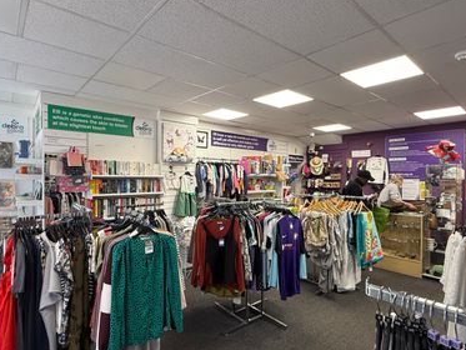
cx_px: 235
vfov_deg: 81.8
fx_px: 202
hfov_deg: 98.2
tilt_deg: -0.8
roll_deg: +1.0
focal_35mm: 15
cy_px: 180
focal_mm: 2.22
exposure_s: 1/99
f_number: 2.2
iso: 200
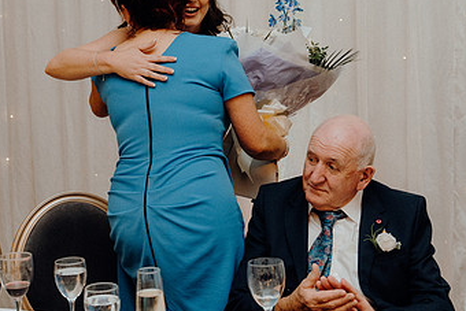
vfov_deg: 19.5
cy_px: 127
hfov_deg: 28.8
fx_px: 906
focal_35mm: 70
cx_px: 210
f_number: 3.5
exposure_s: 1/160
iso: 2500
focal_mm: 41
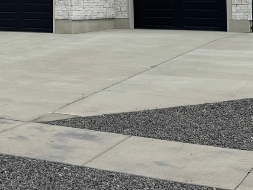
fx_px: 614
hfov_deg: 22.3
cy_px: -30
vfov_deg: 16.9
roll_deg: -0.1
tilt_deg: +3.3
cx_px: -5
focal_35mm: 84
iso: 80
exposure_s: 1/9009
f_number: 1.78
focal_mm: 6.76
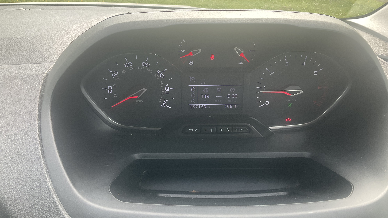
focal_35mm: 32
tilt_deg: -29.5
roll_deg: -1.8
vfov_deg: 36.7
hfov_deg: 61.0
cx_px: 194
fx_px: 329
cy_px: 117
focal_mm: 3
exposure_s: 1/120
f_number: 1.8
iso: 20
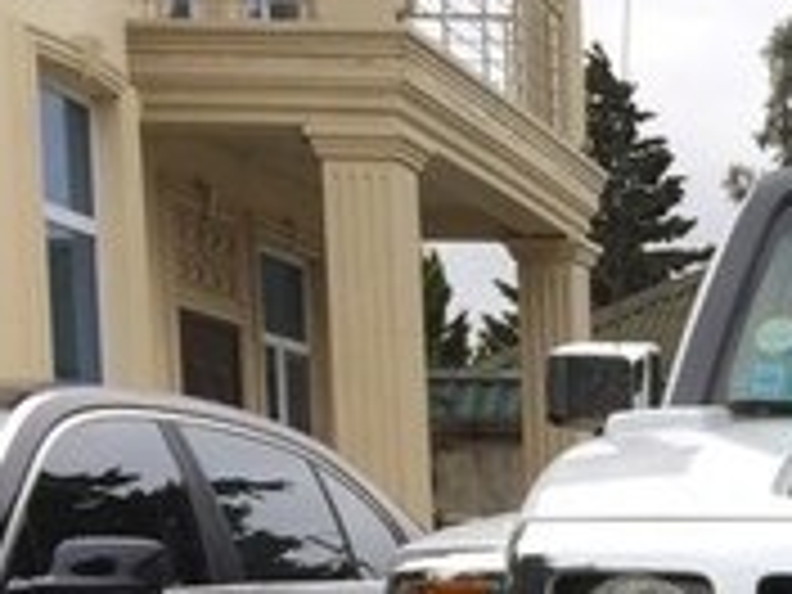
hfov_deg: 16.2
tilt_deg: -7.5
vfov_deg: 12.7
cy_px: 970
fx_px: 2494
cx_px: 1246
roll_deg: +0.2
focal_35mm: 109
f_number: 2.2
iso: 32
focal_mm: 4.15
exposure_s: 1/706
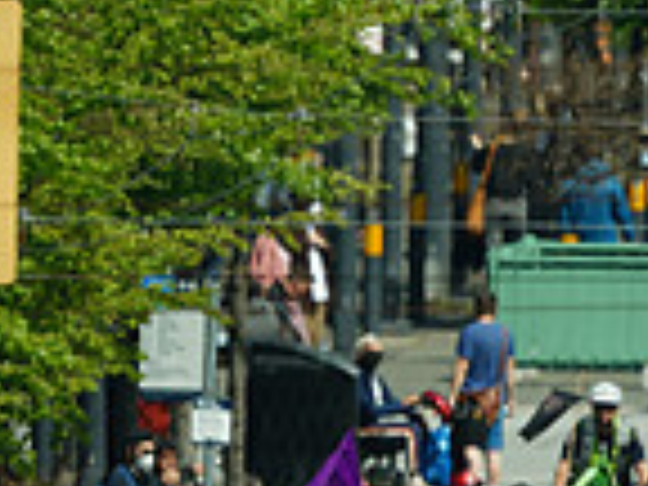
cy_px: 682
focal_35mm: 3257
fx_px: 60970
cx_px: 1274
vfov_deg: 0.5
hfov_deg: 0.6
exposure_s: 1/320
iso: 80
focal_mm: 840
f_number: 6.3
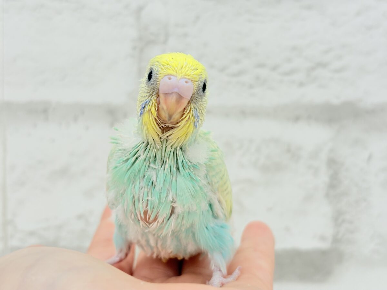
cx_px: 194
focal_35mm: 52
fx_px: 581
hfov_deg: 36.8
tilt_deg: +1.0
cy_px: 145
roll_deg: +1.4
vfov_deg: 28.0
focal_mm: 5.96
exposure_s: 1/100
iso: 64
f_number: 1.6
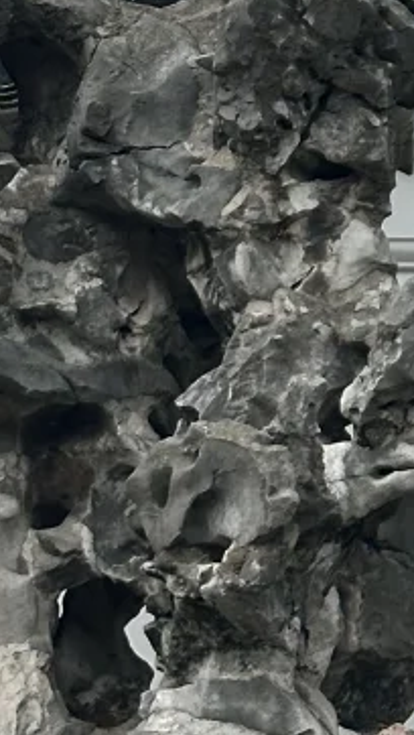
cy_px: -150
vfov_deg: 10.2
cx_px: 909
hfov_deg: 5.7
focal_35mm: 208
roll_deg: +2.0
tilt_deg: +15.1
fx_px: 4054
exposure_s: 1/1916
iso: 64
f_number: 1.78
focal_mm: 6.86
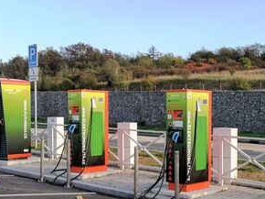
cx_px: 182
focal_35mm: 61
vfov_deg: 23.9
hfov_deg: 31.4
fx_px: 467
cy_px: 127
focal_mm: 5.3
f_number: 1.8
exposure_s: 1/524
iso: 50
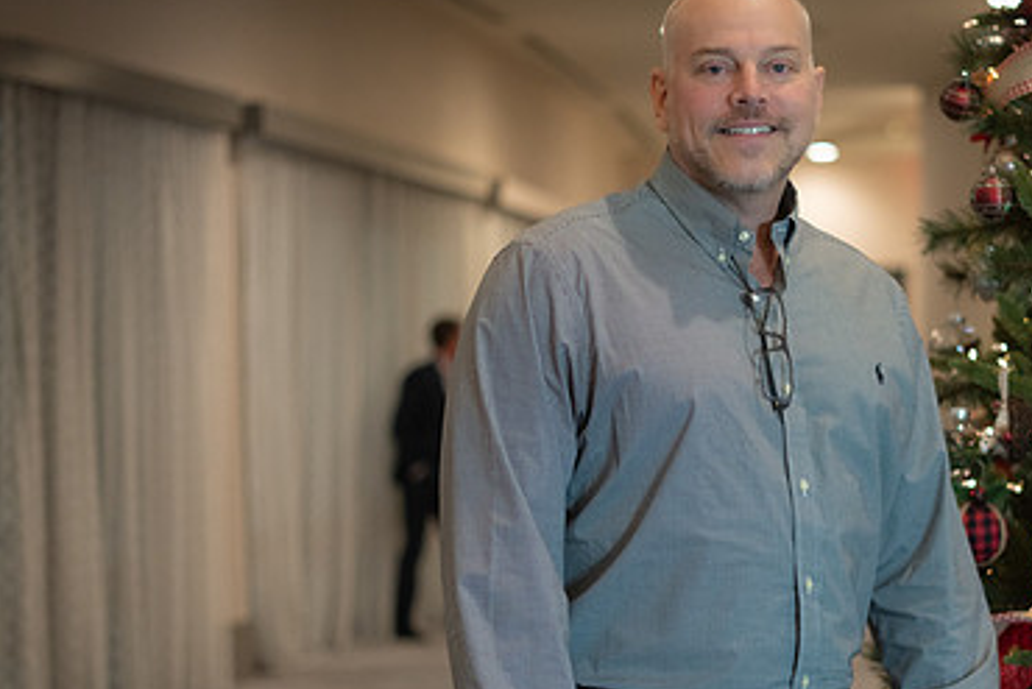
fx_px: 2437
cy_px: 441
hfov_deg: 23.7
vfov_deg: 16.1
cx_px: 738
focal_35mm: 85
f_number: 1.8
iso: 1250
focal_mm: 50
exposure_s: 1/320
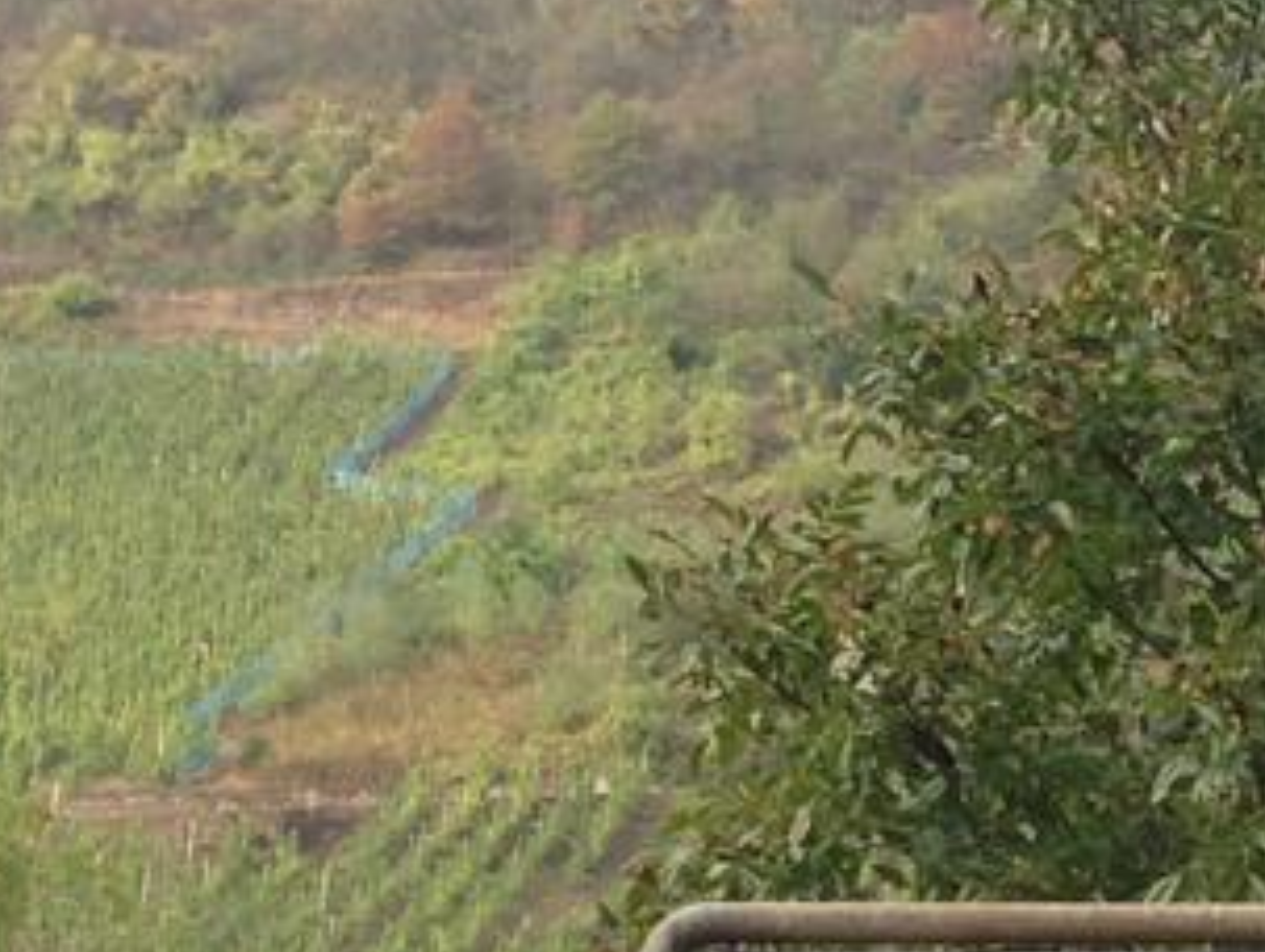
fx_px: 6366
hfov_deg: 10.6
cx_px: 2280
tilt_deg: +7.4
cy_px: 1002
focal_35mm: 174
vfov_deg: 8.5
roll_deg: -0.3
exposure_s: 1/361
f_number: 2.4
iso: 50
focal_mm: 4.12
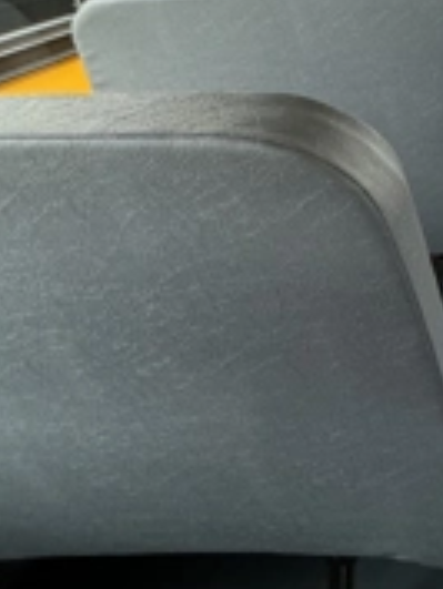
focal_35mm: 38
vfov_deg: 46.7
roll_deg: +0.7
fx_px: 648
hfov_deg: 29.8
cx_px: 583
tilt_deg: -23.6
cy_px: 130
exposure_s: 1/60
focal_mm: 2.22
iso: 400
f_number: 2.2
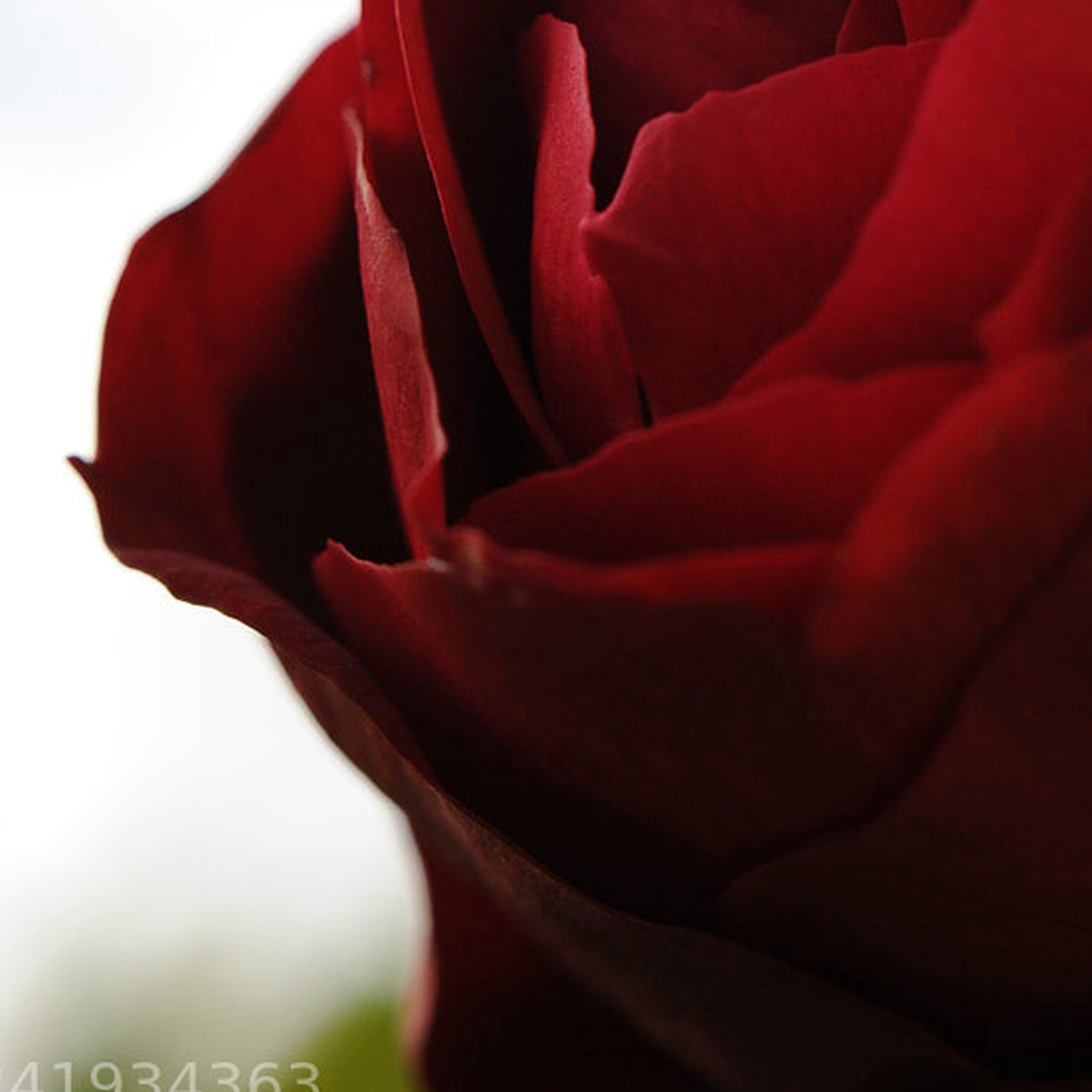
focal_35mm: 123
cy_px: 187
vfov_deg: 14.1
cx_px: 868
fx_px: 4390
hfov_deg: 14.1
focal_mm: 50
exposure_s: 1/250
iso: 400
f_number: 8
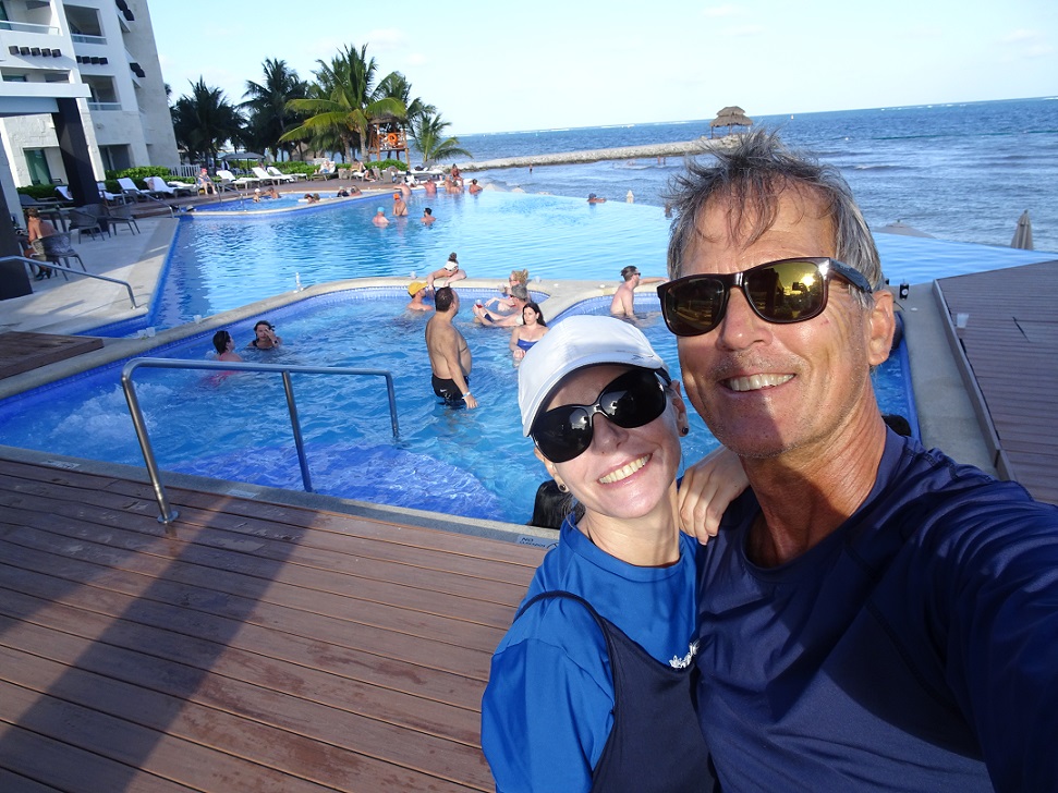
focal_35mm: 24
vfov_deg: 56.8
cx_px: 529
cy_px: 396
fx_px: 733
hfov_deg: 71.6
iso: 80
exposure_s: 1/400
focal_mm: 4.1
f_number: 3.5
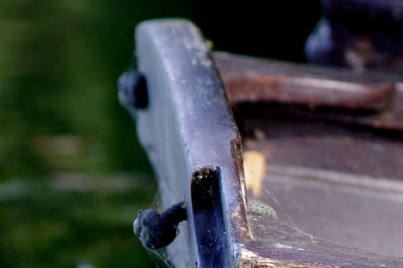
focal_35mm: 562
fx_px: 6281
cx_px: 481
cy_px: 300
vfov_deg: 2.4
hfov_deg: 3.7
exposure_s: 1/320
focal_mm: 150
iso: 800
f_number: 8
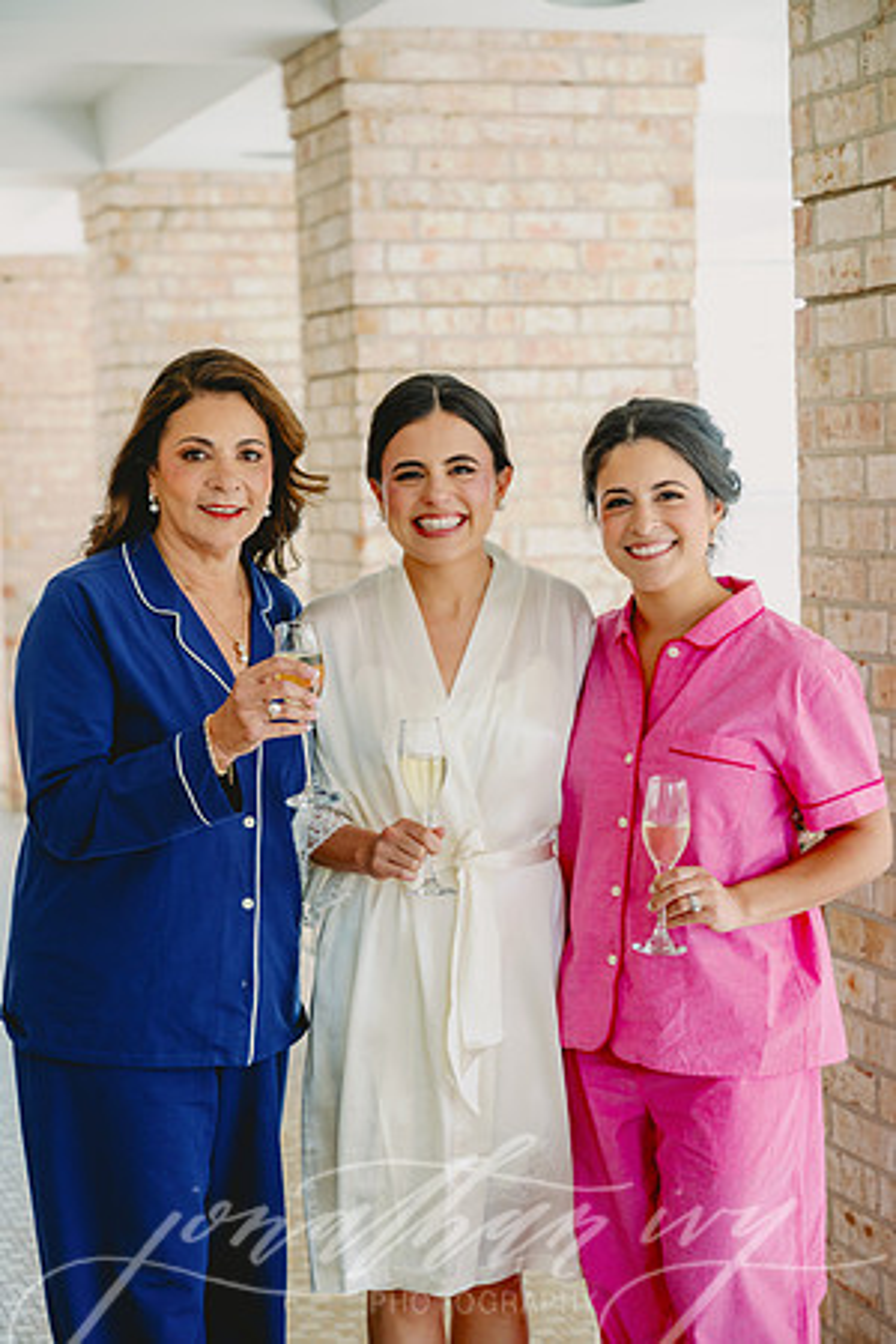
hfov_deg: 19.5
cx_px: 448
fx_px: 2613
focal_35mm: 70
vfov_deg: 28.8
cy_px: 672
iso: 160
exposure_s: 1/250
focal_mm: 70
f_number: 3.5
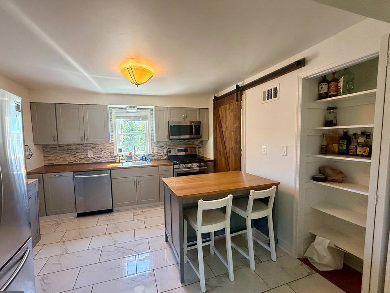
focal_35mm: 15
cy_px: 151
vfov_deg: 81.7
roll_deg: +0.6
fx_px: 169
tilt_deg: -4.3
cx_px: 182
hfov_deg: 98.0
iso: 200
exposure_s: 1/120
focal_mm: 2.22
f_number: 2.2
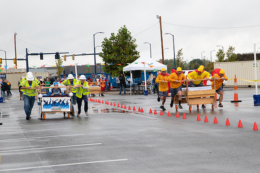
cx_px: 162
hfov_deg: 20.4
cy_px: 97
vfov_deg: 13.7
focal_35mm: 100
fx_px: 720
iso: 400
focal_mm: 70
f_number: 6.3
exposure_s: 1/500
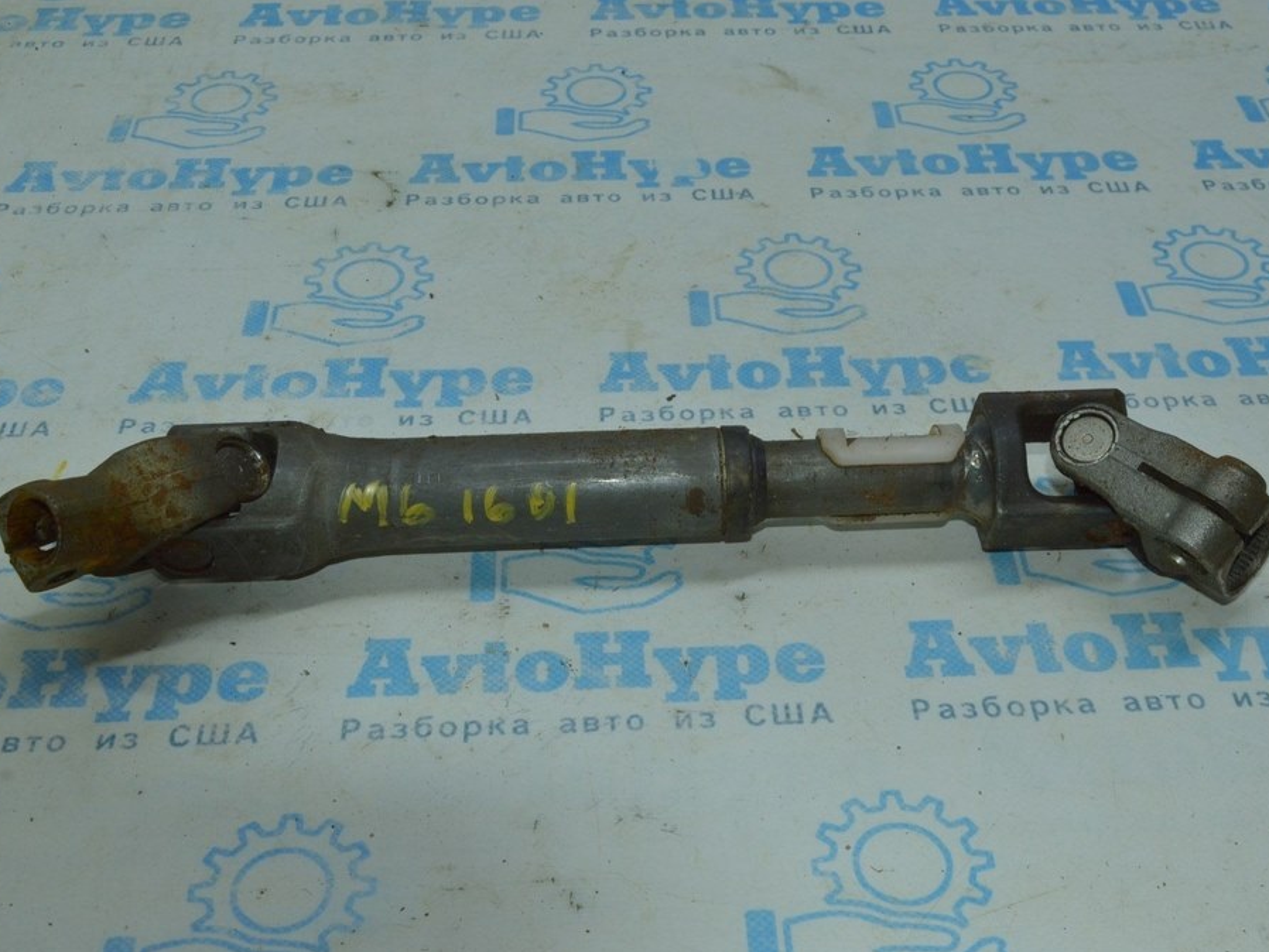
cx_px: 657
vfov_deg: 31.5
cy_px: 480
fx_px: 1687
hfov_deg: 41.2
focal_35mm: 46
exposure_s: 1/60
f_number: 16
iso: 1100
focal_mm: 28
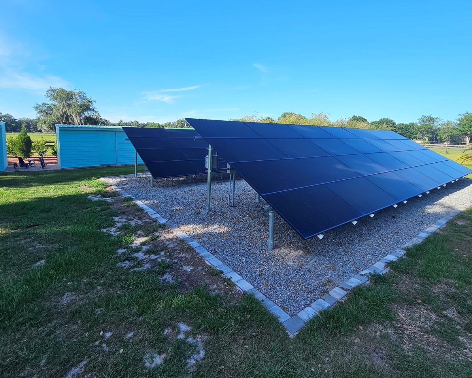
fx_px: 237
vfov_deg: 76.3
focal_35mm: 17
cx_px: 242
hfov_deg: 89.6
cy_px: 156
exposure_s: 1/929
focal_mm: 2.2
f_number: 2.2
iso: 50
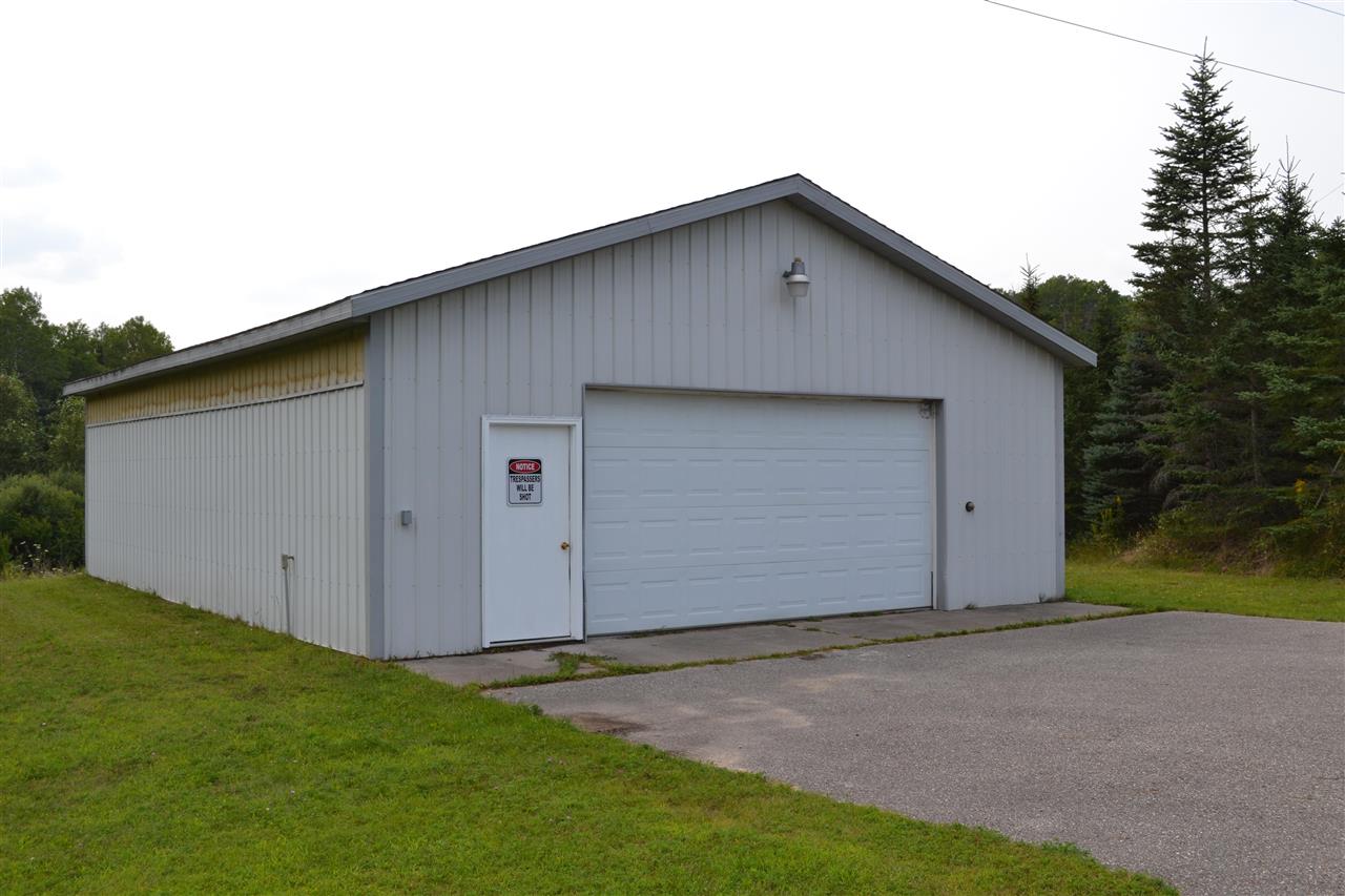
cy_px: 448
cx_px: 672
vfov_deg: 36.9
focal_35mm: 36
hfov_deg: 53.1
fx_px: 1345
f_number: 8
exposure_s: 1/200
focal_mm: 24
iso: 100
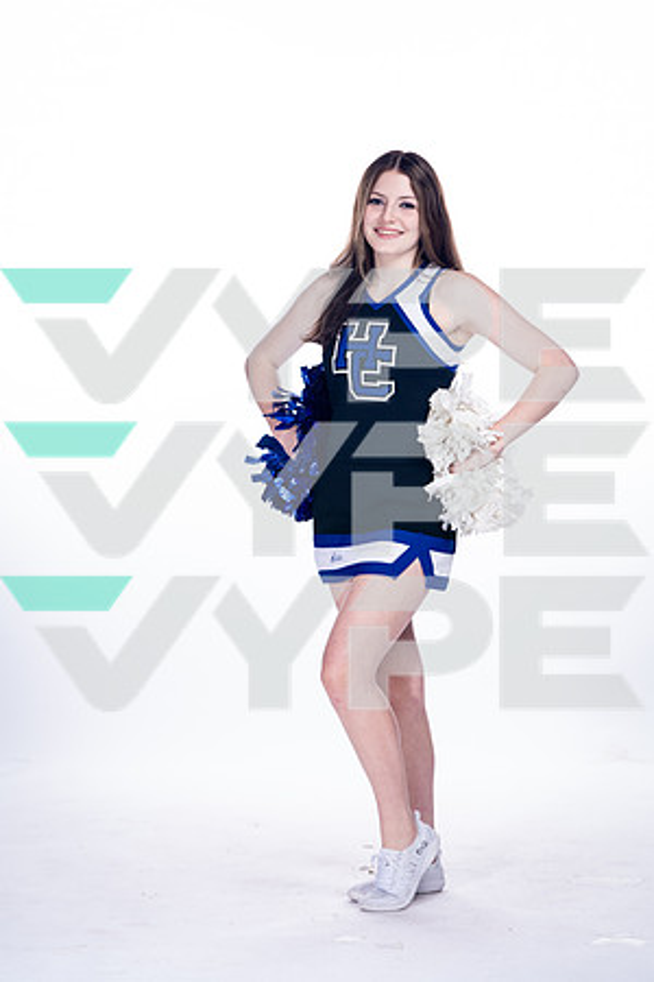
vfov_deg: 17.8
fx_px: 3134
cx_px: 327
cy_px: 491
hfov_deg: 11.9
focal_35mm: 115
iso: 800
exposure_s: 1/250
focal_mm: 115
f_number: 5.6
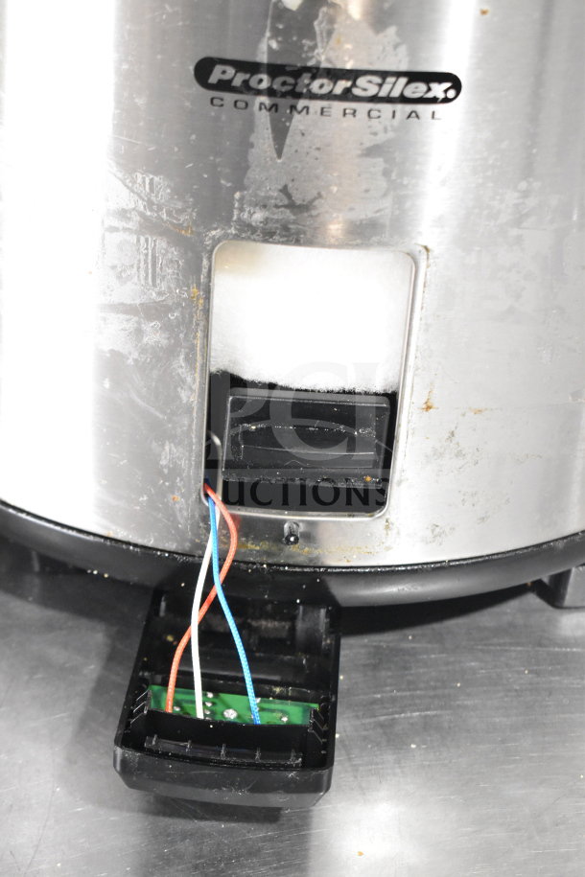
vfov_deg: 28.1
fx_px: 1755
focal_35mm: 72
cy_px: 438
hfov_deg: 18.9
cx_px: 292
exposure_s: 1/200
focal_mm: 48
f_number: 7.1
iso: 6400
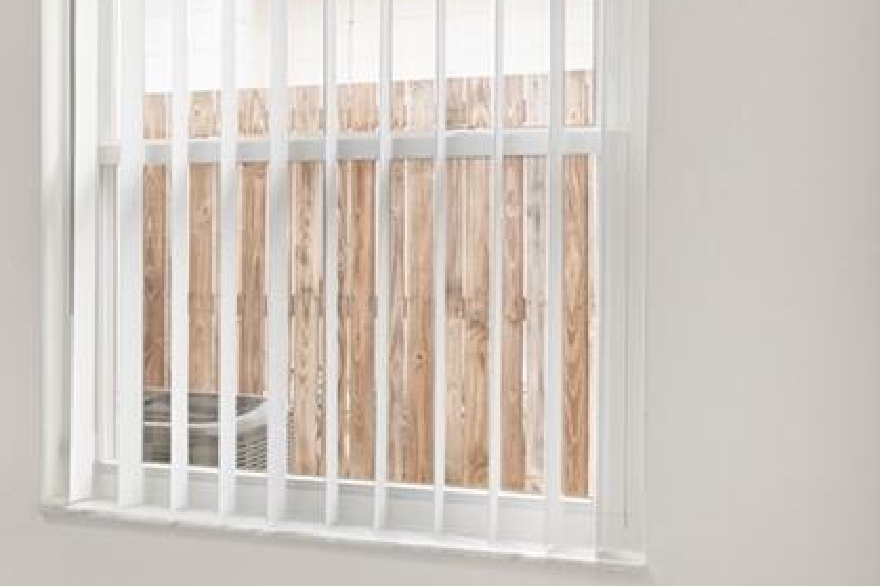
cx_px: -359
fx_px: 1588
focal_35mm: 65
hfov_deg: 25.2
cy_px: 252
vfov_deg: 20.9
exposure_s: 1/2.5
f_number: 8
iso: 400
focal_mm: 17
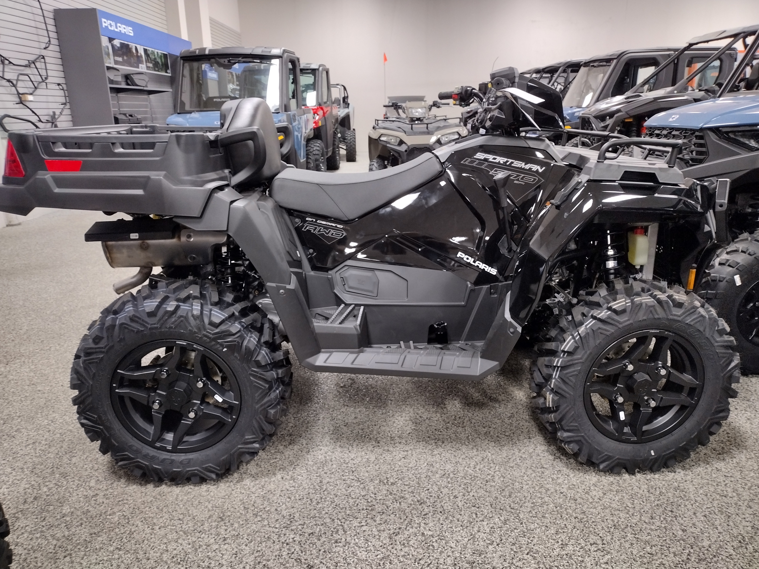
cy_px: 284
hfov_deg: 65.3
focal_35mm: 27
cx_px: 380
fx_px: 592
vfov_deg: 51.4
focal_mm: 4.71
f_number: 1.7
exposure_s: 1/40
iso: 269
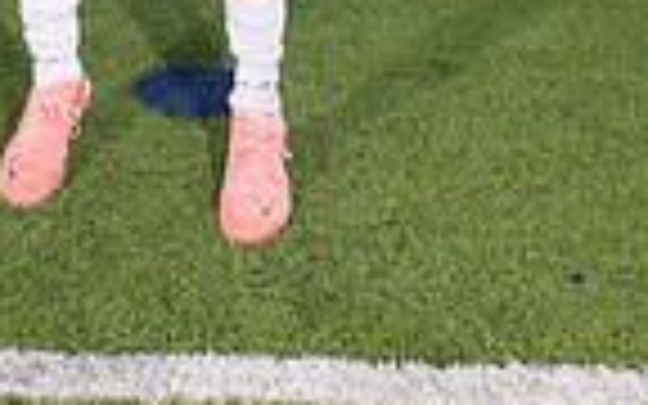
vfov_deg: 10.7
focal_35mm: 102
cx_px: 158
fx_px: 1801
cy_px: -598
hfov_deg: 20.2
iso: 125
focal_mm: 32
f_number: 7.1
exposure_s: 1/320
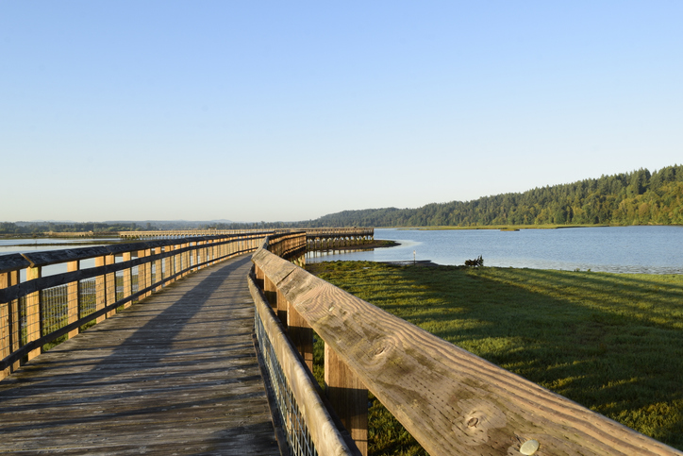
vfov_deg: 43.6
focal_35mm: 30
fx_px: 569
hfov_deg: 61.9
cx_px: 342
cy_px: 228
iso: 100
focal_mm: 20
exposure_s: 1/25
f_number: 20
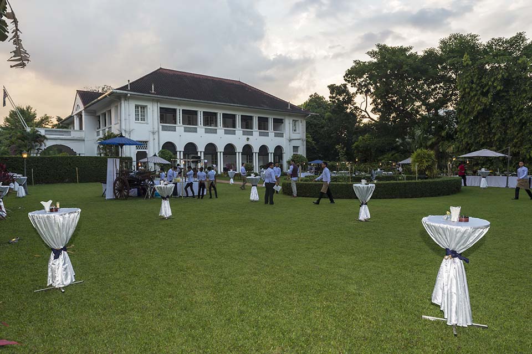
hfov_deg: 73.8
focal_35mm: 24
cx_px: 266
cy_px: 177
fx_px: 354
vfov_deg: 53.1
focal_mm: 24
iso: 400
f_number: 8
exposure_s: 1/60
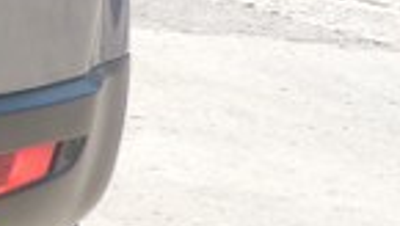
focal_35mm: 150
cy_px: -83
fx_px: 1593
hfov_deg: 10.9
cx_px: -698
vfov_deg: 8.0
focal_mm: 4.5
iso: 125
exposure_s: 1/200
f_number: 4
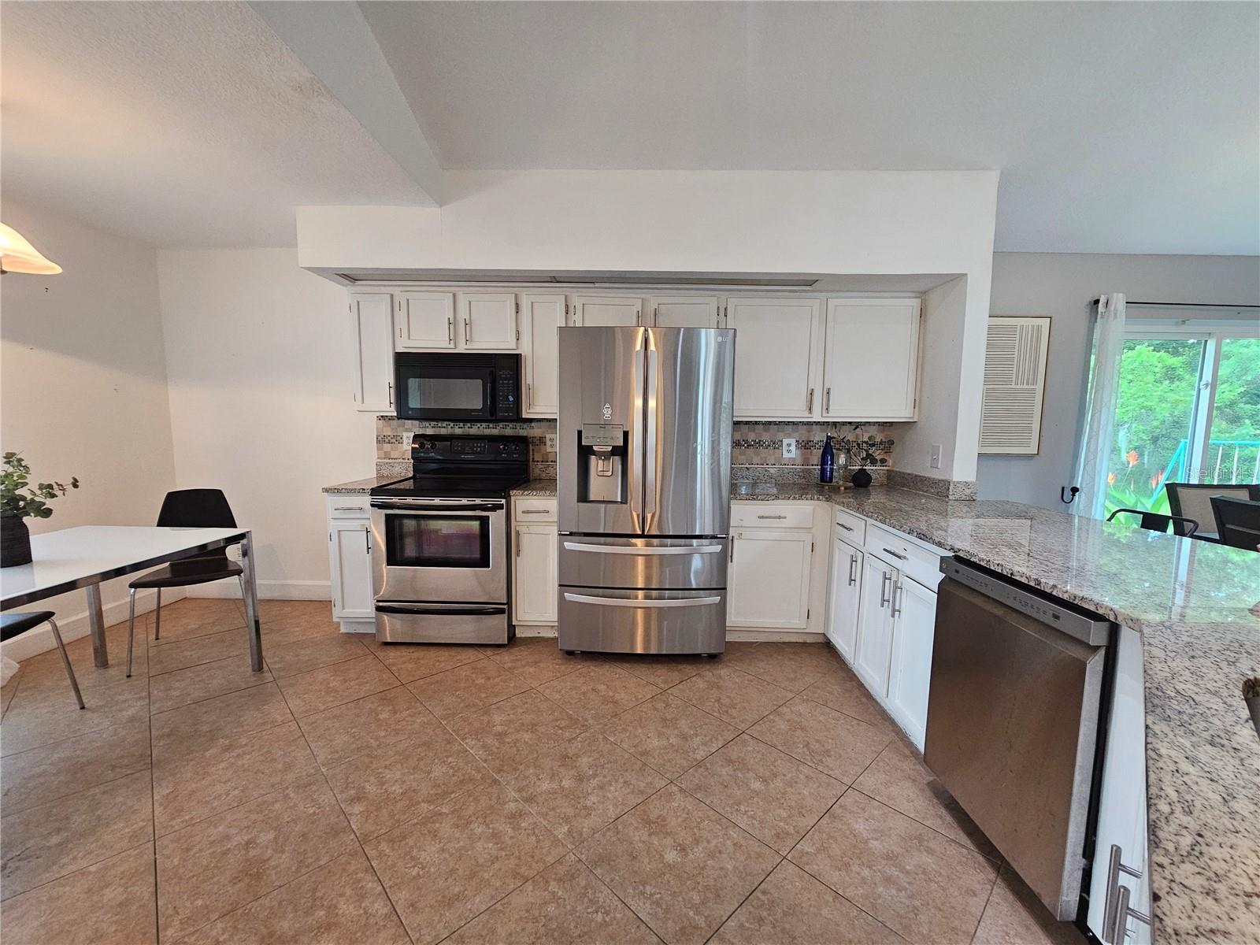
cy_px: 472
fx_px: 473
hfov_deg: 106.2
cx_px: 630
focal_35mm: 13
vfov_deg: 89.9
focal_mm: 2.2
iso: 320
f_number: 2.2
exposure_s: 1/60
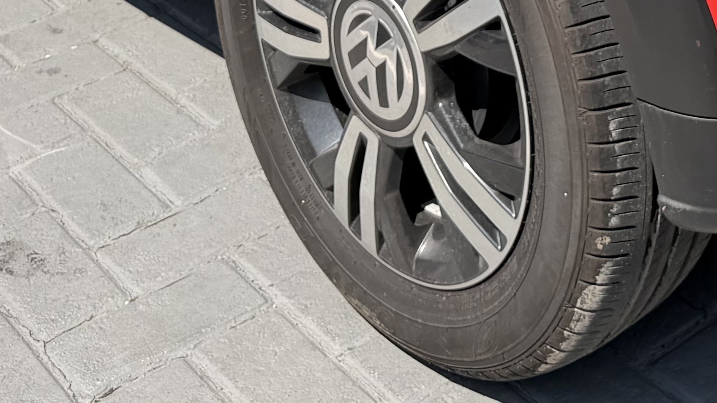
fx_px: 1673
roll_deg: +1.5
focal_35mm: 88
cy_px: -477
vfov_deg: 11.8
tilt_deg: -10.7
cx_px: 620
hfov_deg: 23.6
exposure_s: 1/2907
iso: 80
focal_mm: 6.76
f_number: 1.78
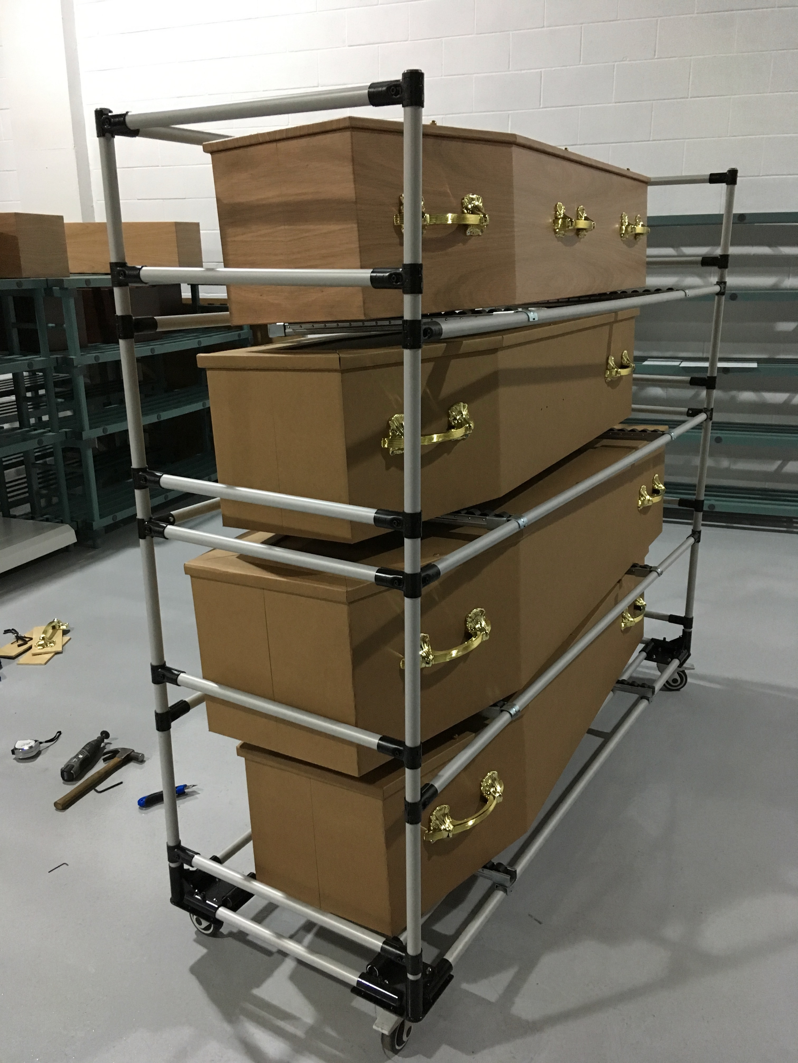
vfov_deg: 61.7
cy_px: 532
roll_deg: +0.3
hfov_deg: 48.2
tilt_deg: -18.3
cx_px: 399
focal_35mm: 29
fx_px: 891
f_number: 2.2
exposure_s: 1/33
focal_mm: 4.15
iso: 250
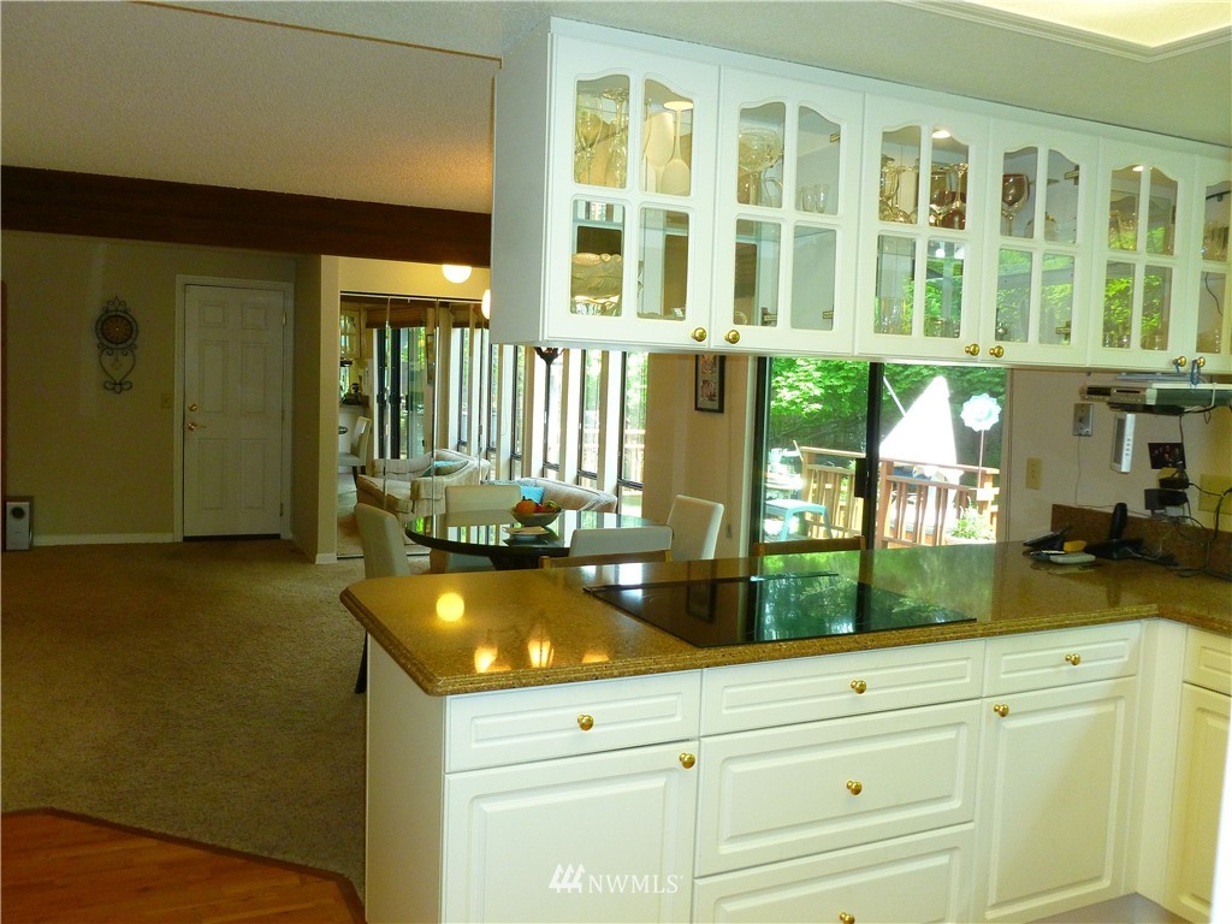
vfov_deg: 49.7
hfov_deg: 63.4
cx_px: 616
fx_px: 997
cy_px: 462
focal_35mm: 28
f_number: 3.3
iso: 200
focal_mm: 5
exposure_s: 1/60
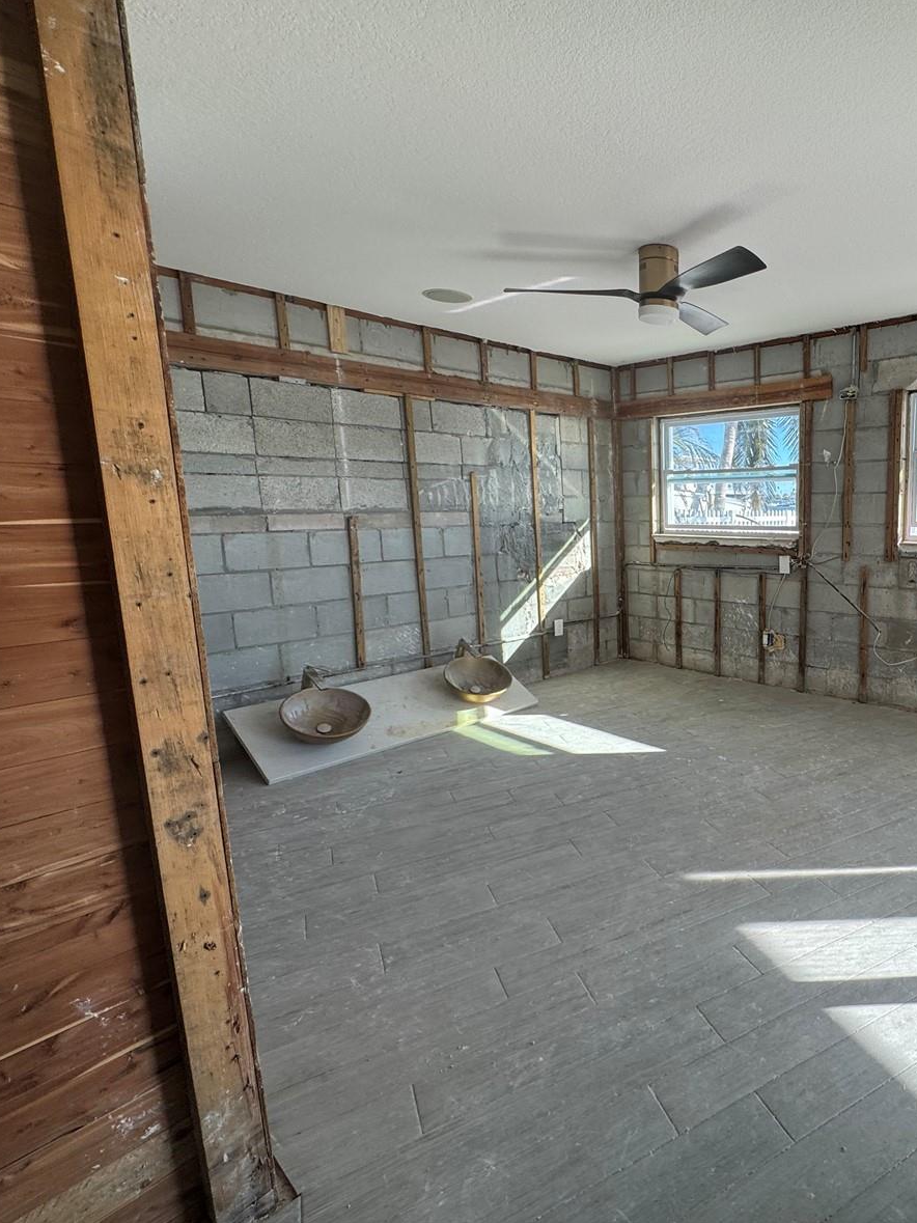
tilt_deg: -8.6
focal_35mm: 19
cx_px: 732
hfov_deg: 62.9
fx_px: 671
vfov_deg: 84.7
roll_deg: -0.6
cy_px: 603
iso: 40
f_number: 2.2
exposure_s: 1/169
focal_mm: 2.22
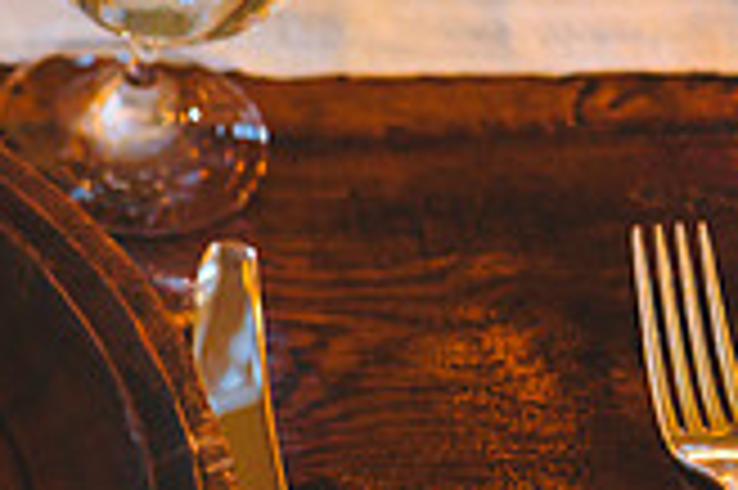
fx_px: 3195
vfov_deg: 8.8
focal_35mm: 156
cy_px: 382
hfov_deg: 12.3
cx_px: -482
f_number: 2.8
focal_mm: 44
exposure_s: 1/60
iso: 2500
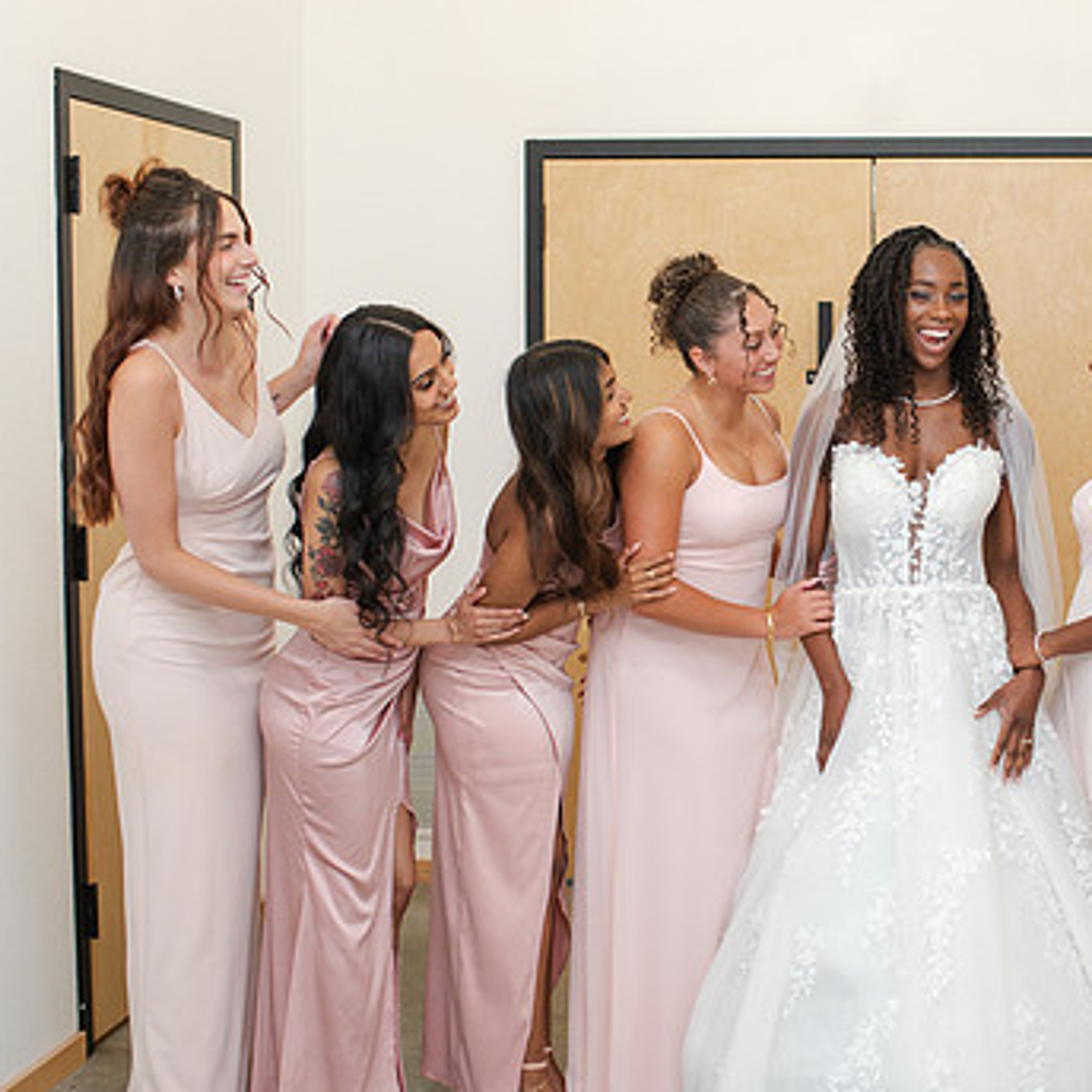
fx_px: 2070
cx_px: 888
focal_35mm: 58
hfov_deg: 28.8
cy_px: 500
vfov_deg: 29.5
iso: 800
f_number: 3.2
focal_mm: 35
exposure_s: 1/200
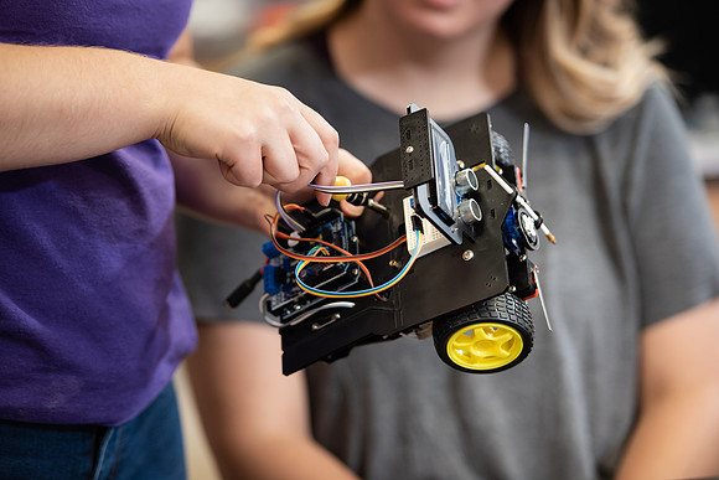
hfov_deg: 15.2
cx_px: 360
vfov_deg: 10.2
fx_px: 2697
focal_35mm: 135
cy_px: 240
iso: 1000
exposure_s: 1/160
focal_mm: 135
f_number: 2.8
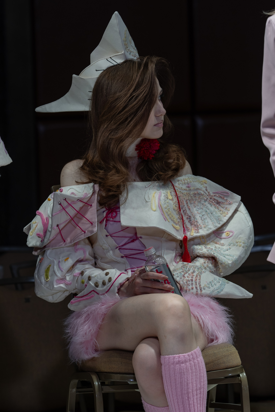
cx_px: 138
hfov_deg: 6.0
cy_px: 206
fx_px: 2612
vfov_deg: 9.0
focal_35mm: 228
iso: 200
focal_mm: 152
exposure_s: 1/160
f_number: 4.5
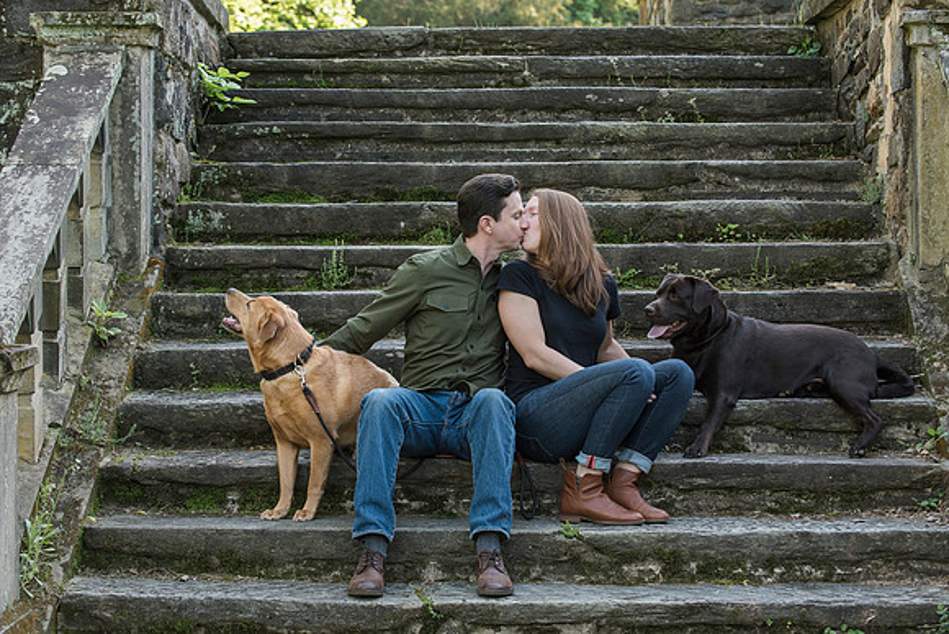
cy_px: 312
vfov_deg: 16.7
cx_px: 465
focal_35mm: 82
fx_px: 2161
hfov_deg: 24.8
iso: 800
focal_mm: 80
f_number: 5.6
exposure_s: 1/320
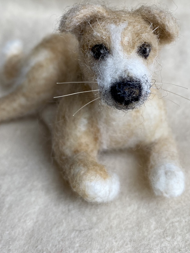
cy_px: 83
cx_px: 106
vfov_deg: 42.3
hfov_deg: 32.9
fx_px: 322
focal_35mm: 44
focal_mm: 4.25
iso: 32
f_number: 1.8
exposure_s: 1/391
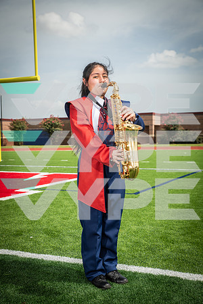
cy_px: 152
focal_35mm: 50
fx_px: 423
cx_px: 102
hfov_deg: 27.0
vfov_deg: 39.6
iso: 125
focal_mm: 50
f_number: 7.1
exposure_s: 1/400
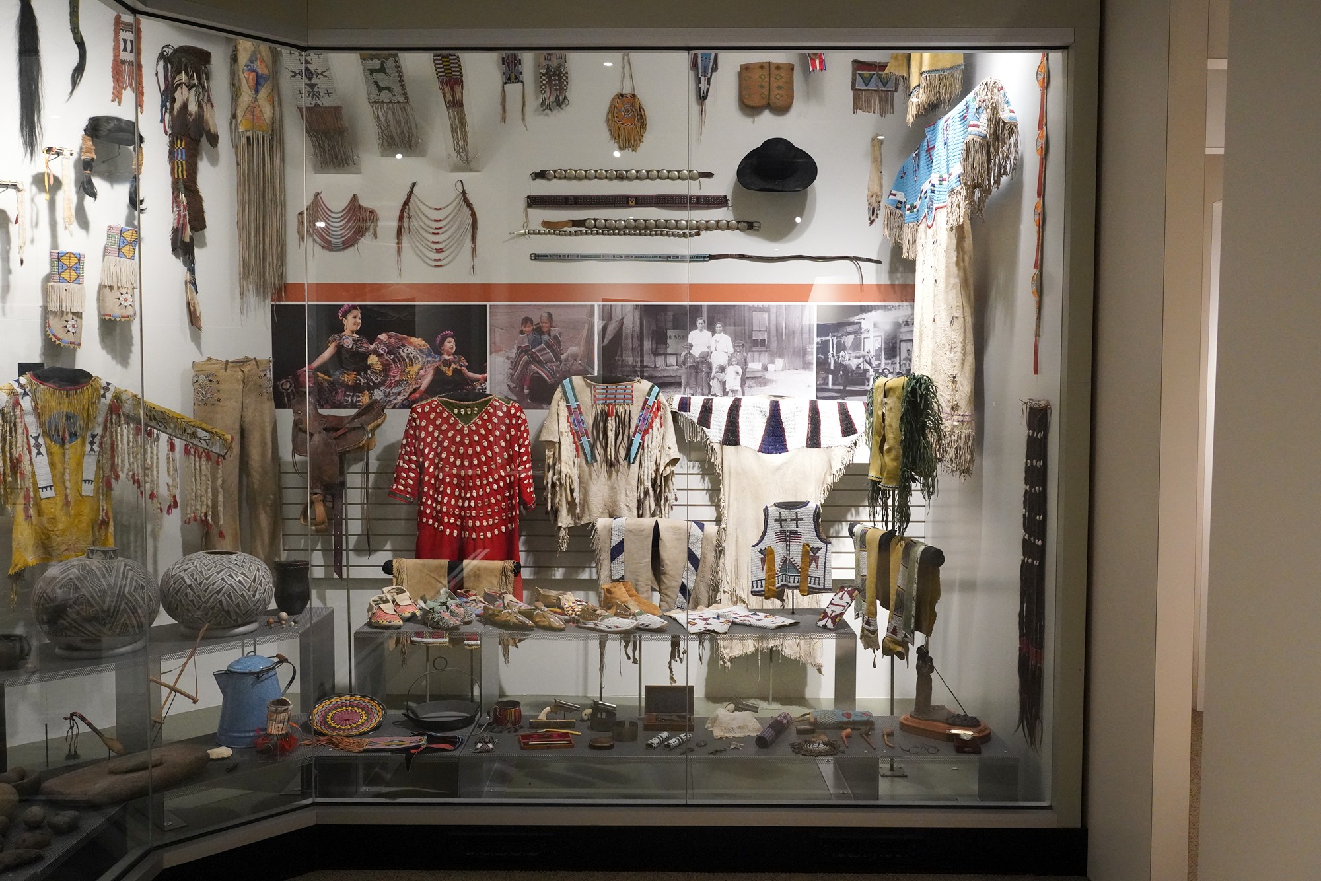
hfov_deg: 60.3
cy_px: 440
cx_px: 660
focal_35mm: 31
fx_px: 1138
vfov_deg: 42.3
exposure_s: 1/100
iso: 8000
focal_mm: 31
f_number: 9
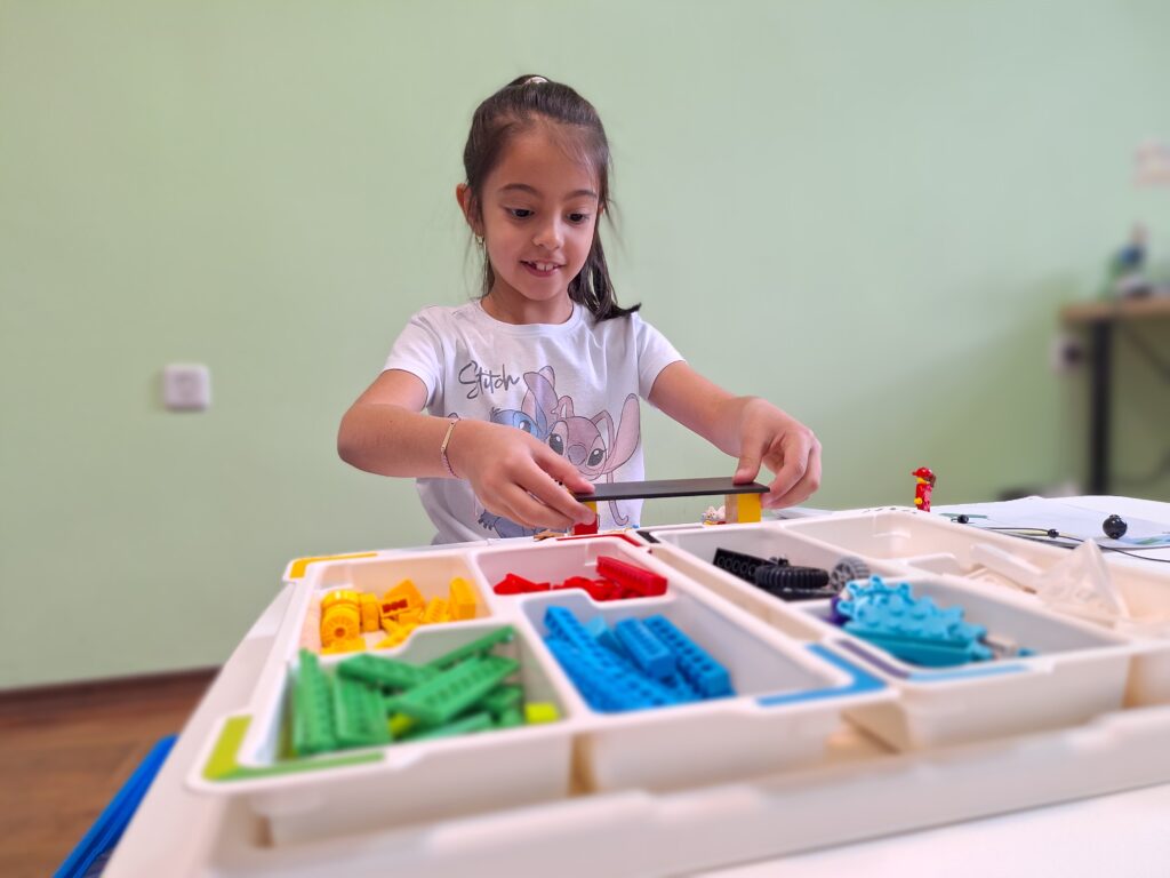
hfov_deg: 73.9
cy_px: 439
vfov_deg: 58.9
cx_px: 585
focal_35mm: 23
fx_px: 777
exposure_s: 1/50
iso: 80
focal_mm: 5.54
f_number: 1.8
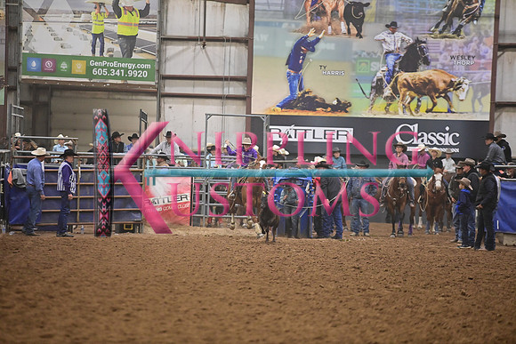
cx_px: 258
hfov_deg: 10.3
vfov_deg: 6.9
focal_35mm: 200
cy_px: 172
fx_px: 2867
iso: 5000
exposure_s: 1/640
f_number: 2.8
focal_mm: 200
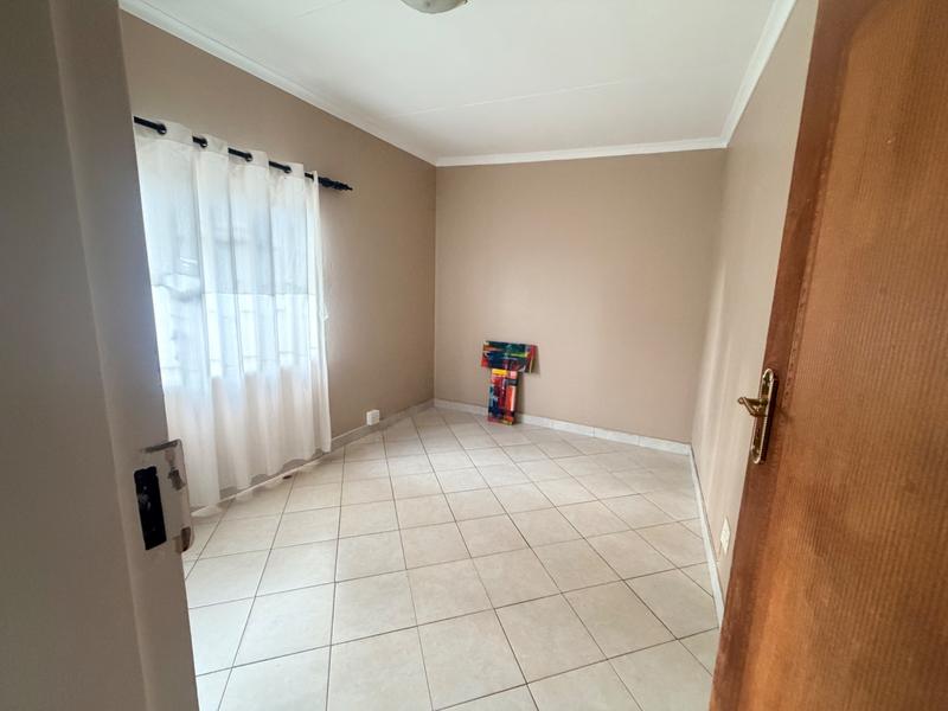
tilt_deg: -10.1
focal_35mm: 14
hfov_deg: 102.1
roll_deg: -1.4
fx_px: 383
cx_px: 474
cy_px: 356
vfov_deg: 85.7
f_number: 2.2
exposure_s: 1/60
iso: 400
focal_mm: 2.22
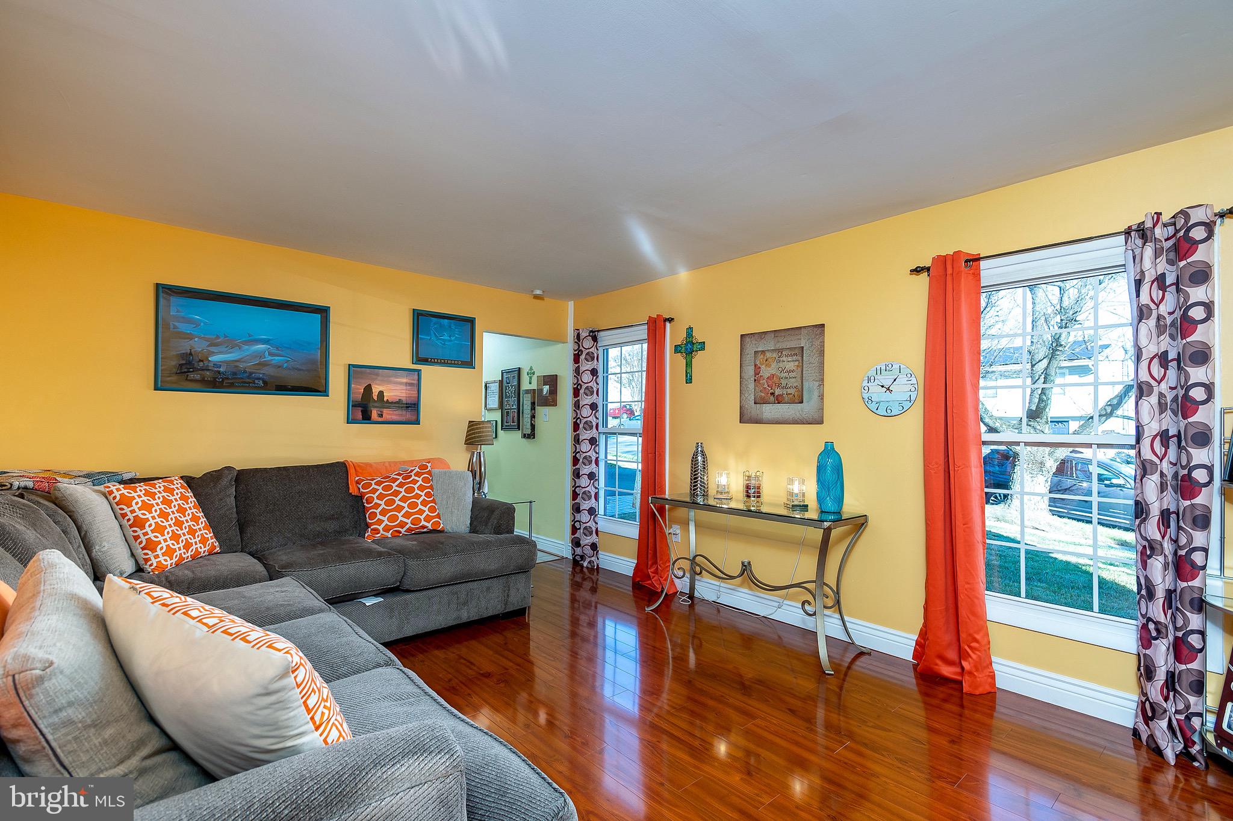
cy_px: 410
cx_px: 616
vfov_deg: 70.4
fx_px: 582
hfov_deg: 93.3
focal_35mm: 17
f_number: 9
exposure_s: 1/125
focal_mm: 17
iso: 320
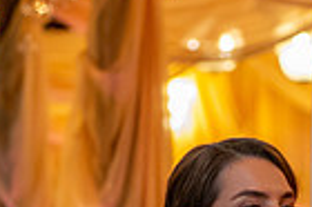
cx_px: 210
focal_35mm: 296
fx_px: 2562
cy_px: 147
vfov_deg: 4.6
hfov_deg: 7.0
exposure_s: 1/160
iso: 2500
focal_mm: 70
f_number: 2.8
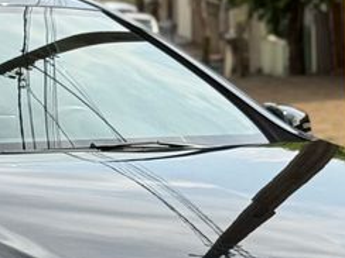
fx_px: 1874
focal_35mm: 188
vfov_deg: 7.9
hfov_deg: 10.4
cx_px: 4
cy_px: 245
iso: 80
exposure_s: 1/2415
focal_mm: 6.76
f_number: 1.78
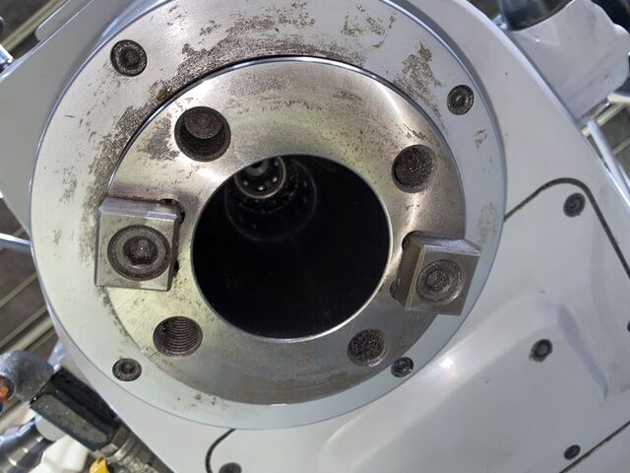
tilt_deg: +66.6
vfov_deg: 53.1
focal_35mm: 26
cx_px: 315
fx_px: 473
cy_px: 236
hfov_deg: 67.3
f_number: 1.8
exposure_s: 1/24
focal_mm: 4.25
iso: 32
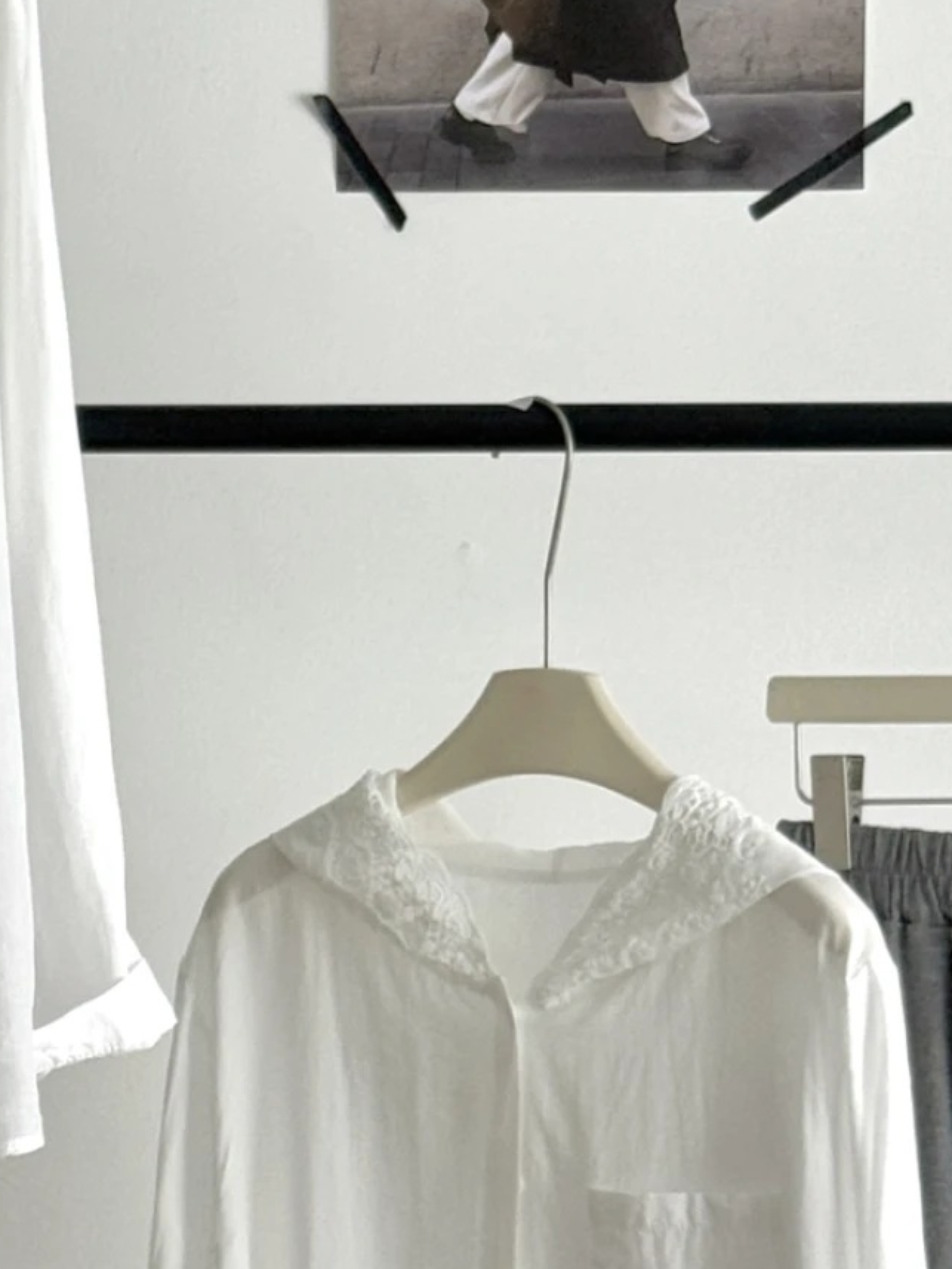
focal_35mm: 159
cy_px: 863
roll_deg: +0.3
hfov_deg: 9.3
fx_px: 5829
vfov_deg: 12.4
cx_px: 111
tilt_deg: +0.2
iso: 250
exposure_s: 1/60
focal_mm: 6.76
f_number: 1.78
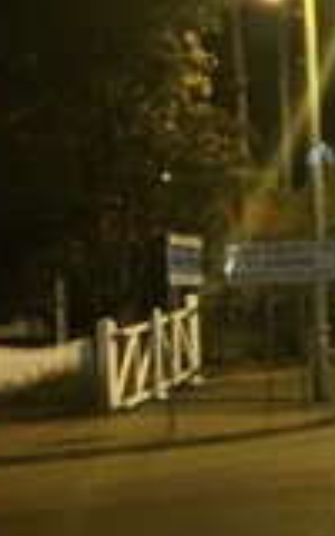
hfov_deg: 11.5
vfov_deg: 20.8
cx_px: 720
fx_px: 1461
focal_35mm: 100
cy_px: 224
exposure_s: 1/15
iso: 500
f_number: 2.2
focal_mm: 4.15
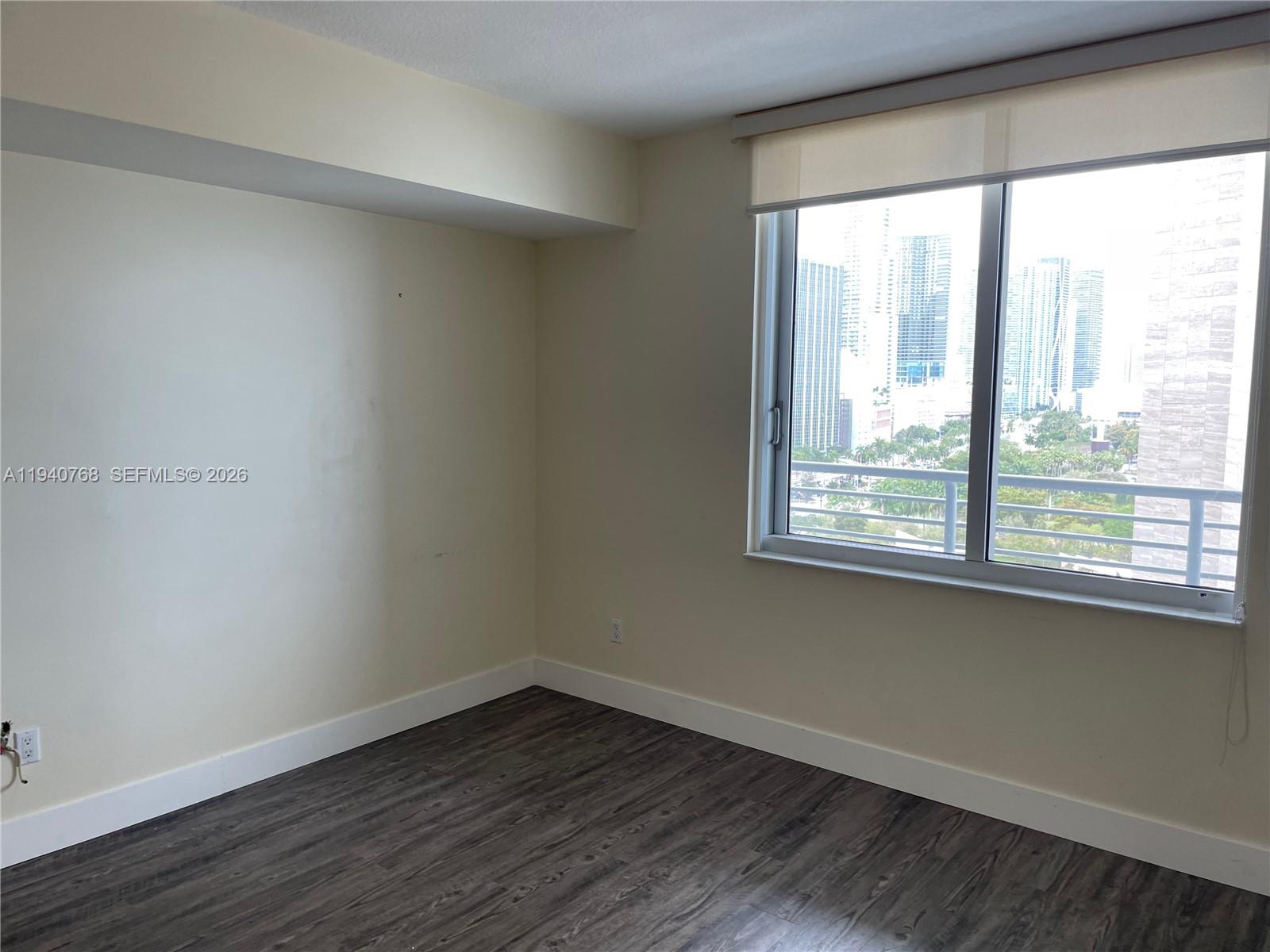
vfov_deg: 53.1
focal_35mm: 26
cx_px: 635
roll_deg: +0.4
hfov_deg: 67.3
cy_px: 476
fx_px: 954
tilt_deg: -4.6
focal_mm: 4.2
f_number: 1.6
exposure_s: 1/120
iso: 50
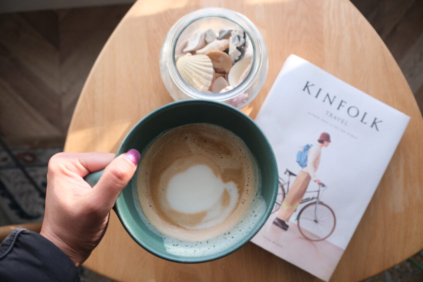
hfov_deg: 63.7
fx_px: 341
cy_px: 141
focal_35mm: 29
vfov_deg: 45.0
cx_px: 212
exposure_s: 1/100
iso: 1250
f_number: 3.6
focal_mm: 19.5
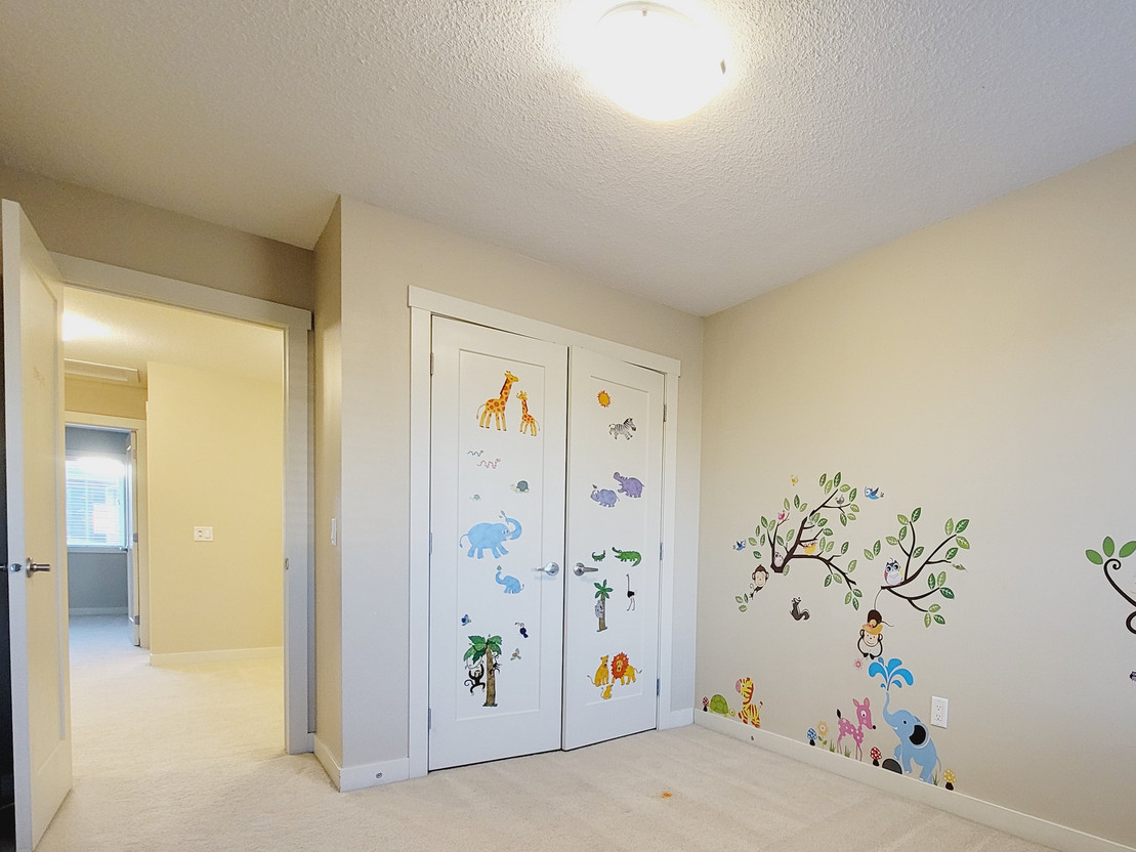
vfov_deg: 69.2
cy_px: 582
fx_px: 591
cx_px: 770
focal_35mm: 18
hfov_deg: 84.3
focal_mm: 2.2
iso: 320
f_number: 2.2
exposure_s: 1/60
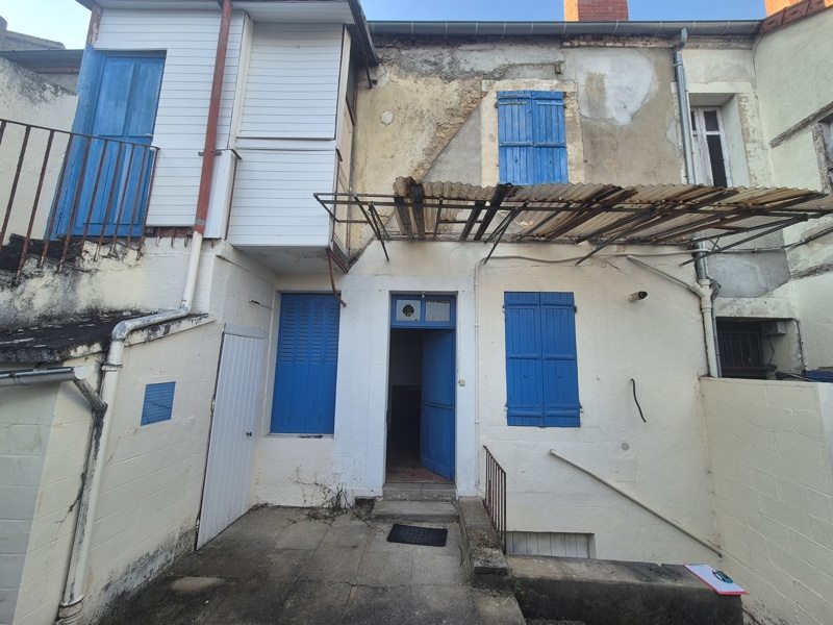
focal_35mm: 13
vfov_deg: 89.9
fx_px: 313
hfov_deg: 106.2
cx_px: 416
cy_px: 312
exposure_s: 1/381
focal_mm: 2.2
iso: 50
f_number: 2.2
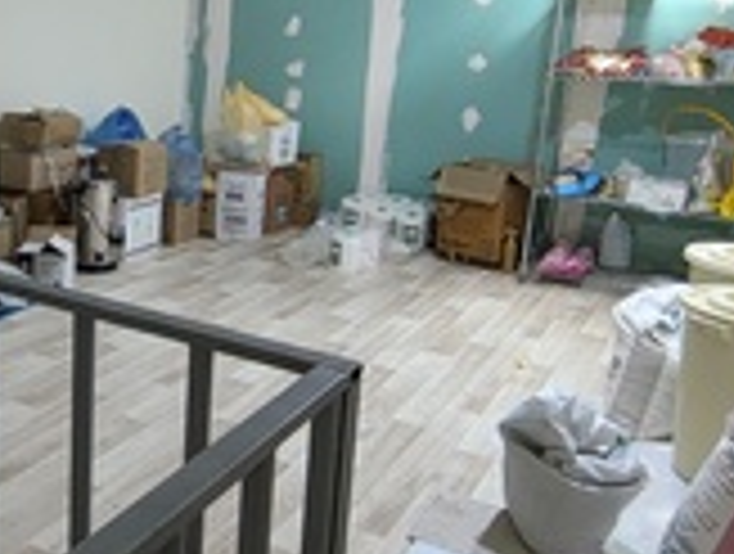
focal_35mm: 42
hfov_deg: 42.1
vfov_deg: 34.3
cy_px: 218
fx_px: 893
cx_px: 115
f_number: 2.2
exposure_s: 1/40
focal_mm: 1.64
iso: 497
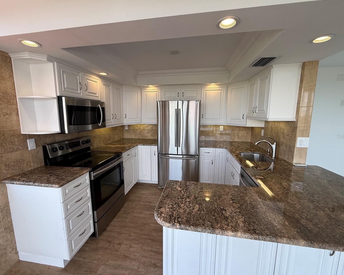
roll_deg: +2.0
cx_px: 171
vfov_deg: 84.0
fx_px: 153
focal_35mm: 15
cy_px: 136
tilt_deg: -7.1
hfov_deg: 96.8
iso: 50
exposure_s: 1/120
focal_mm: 2.22
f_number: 2.2
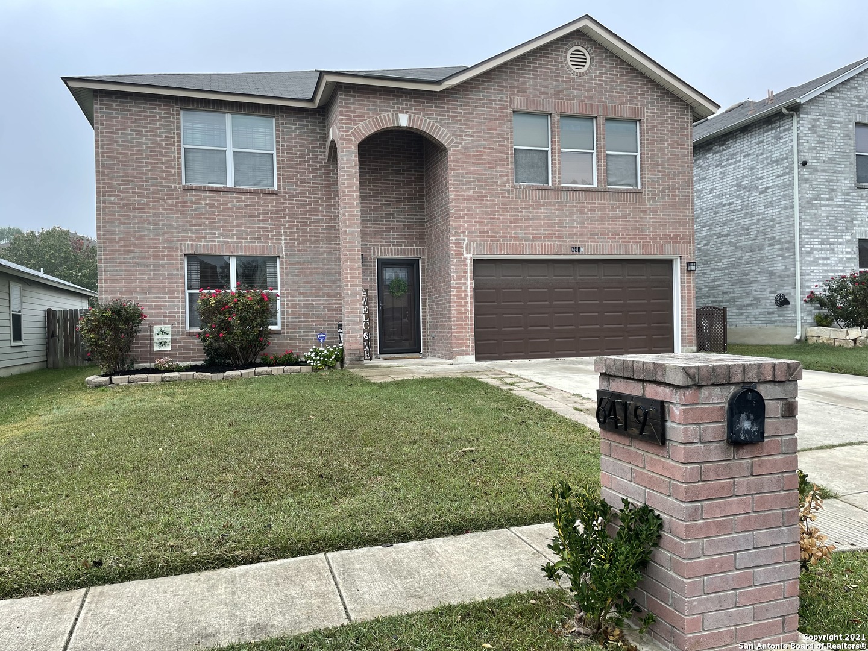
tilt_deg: +0.2
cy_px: 326
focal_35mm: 26
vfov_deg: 53.1
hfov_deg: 67.3
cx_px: 434
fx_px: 652
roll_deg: +1.7
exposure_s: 1/121
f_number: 1.6
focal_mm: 4.2
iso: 32
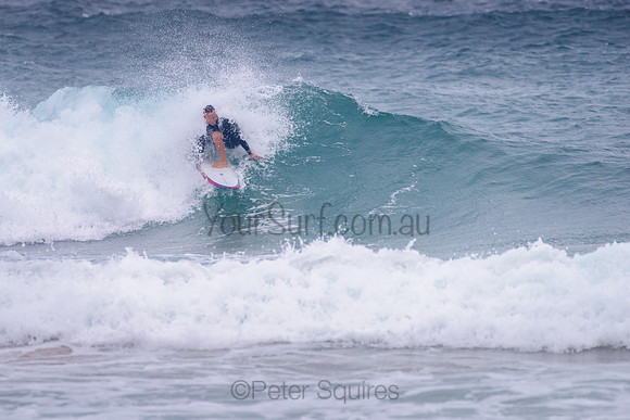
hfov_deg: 3.4
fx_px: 10728
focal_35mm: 613
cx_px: 244
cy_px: 163
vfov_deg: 2.2
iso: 1100
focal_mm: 500
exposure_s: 1/2000
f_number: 5.6
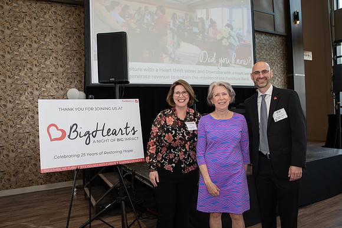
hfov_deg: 67.9
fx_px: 254
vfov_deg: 48.3
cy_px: 115
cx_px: 165
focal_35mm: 27
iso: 800
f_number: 4.5
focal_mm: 24
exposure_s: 1/200
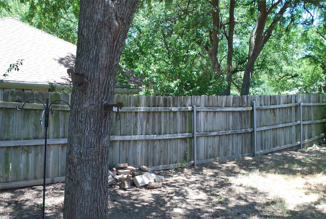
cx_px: 163
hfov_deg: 53.0
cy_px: 110
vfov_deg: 37.0
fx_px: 327
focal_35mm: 36
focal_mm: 24
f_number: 5
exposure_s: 1/100
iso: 200
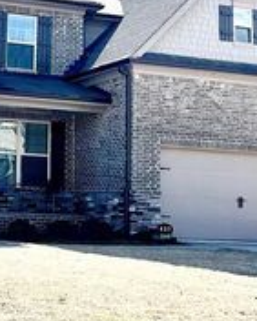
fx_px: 684
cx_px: -69
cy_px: 125
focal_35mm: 72
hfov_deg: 19.7
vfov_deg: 26.3
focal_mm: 5.7
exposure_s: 1/4444
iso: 50
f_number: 1.5
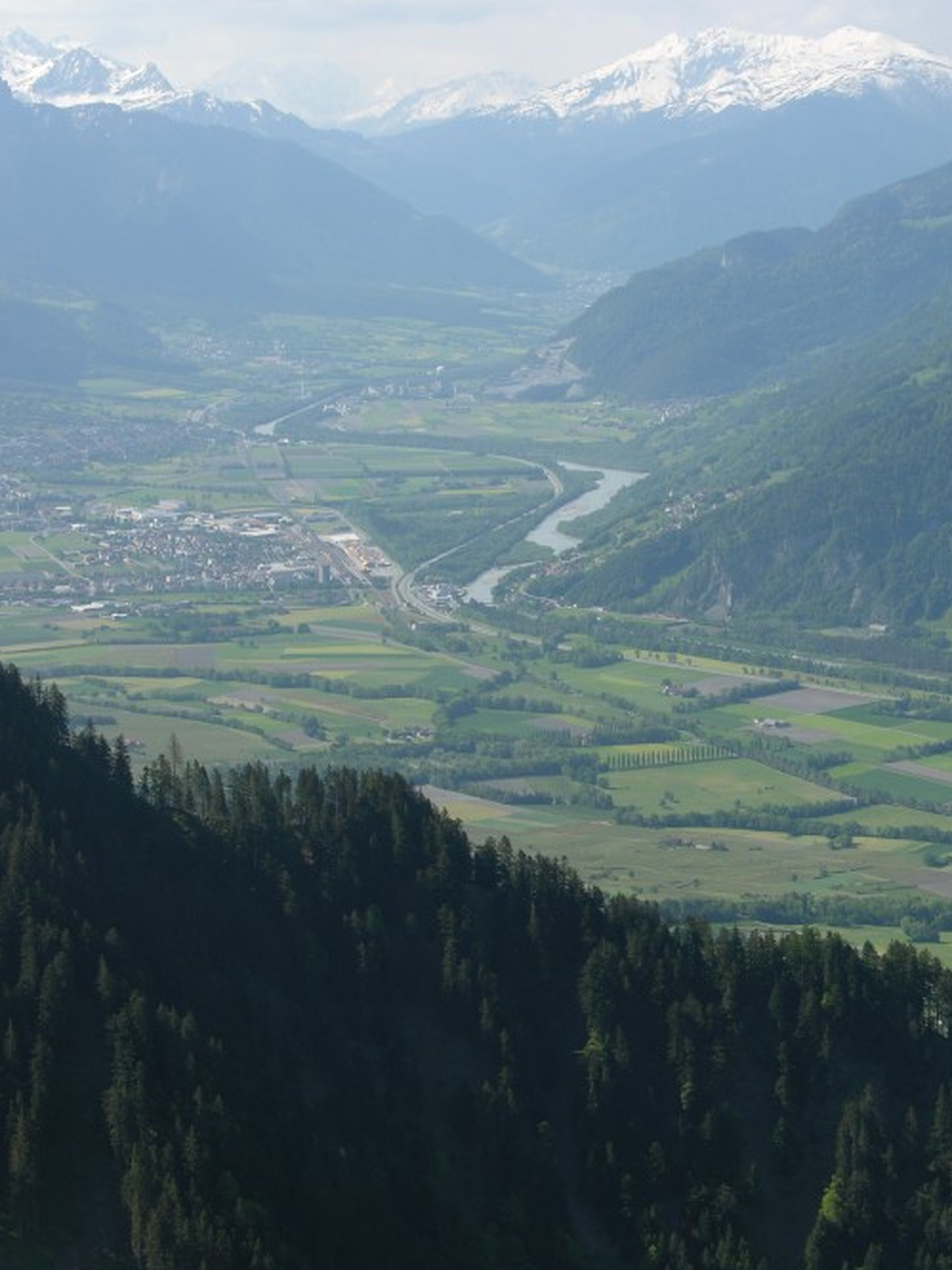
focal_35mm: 90
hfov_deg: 16.4
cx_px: 475
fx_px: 3302
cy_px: 601
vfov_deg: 21.8
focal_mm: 19.9
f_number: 6.1
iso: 50
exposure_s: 1/198
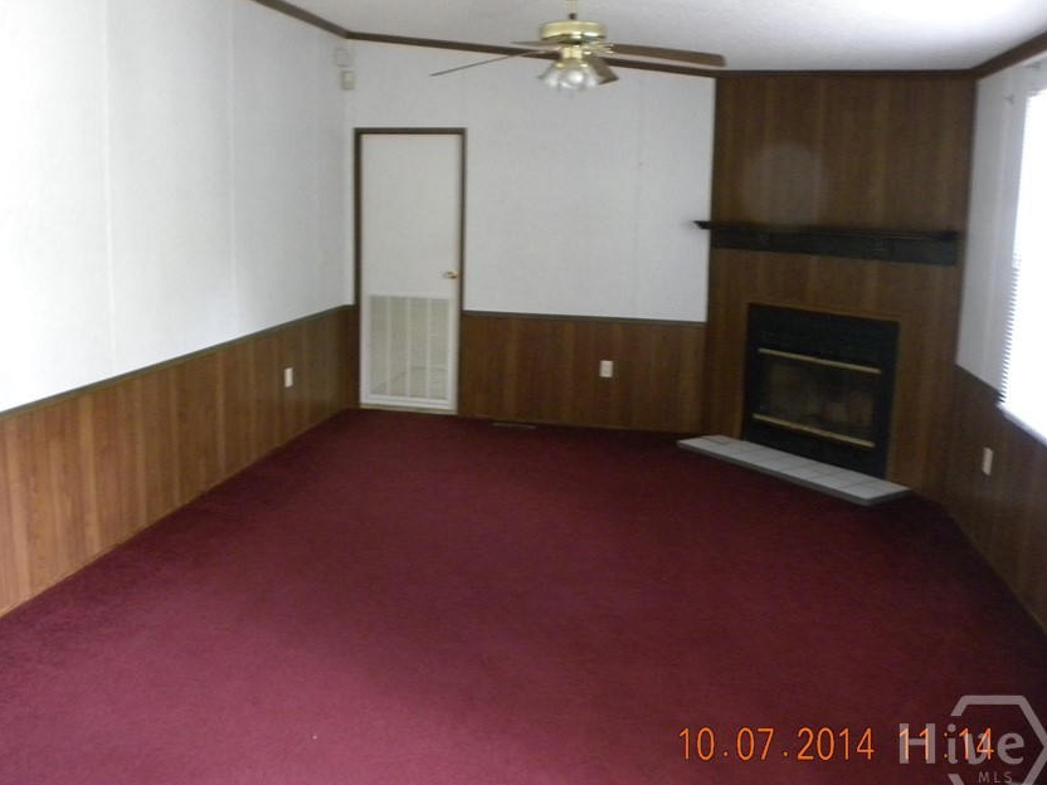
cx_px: 428
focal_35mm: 32
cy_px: 361
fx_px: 968
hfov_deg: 56.5
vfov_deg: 44.1
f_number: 2.8
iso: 400
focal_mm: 4.6
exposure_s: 1/9.7
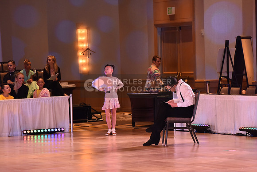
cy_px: 86
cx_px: 128
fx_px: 1428
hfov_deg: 10.3
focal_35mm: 200
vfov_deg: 6.9
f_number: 5
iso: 2000
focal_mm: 200
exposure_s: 1/250
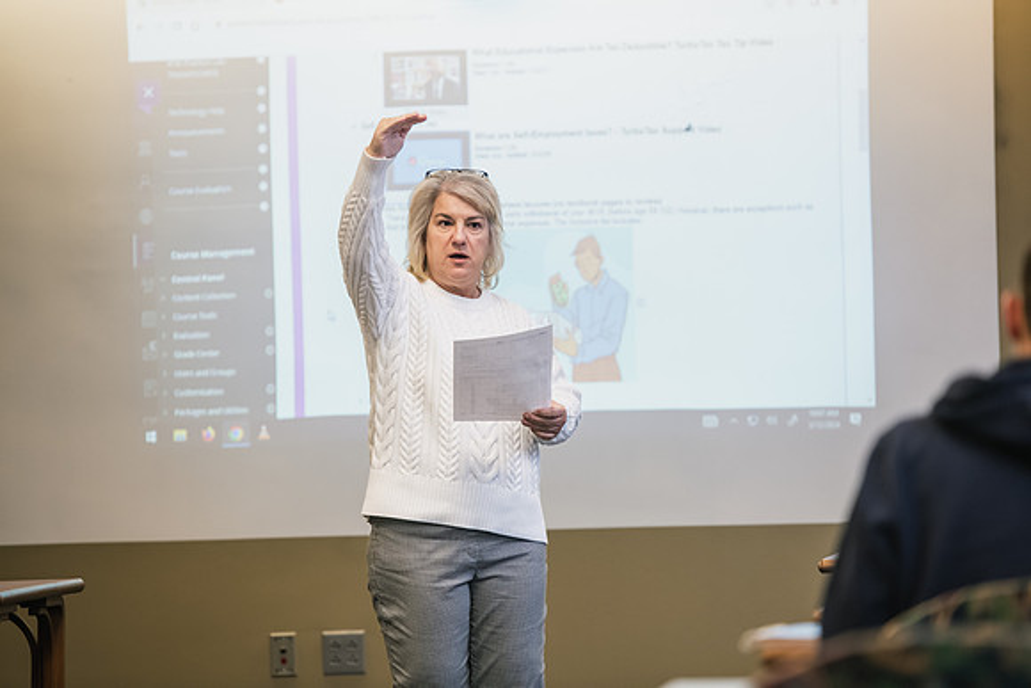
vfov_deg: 8.3
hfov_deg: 12.4
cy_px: 344
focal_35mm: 165
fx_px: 4726
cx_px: 516
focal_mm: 165
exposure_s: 1/200
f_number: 3.2
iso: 1600
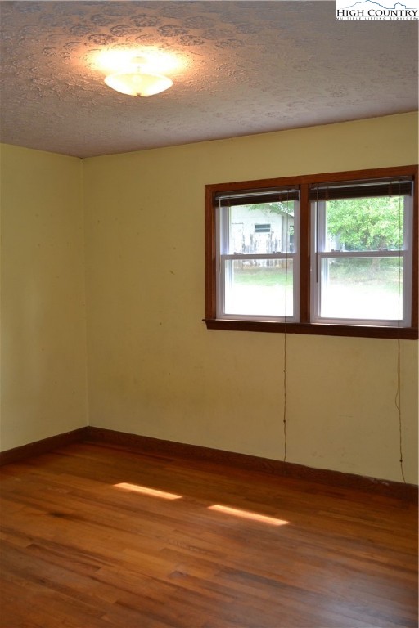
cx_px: 210
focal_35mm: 36
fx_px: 628
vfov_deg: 53.1
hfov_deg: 36.9
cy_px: 314
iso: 400
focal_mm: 24
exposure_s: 1/60
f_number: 4
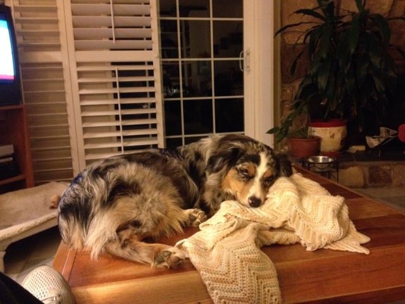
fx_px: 409
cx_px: 202
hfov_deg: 52.6
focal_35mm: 35
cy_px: 152
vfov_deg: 40.7
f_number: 2.4
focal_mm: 4.28
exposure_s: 1/15
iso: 640
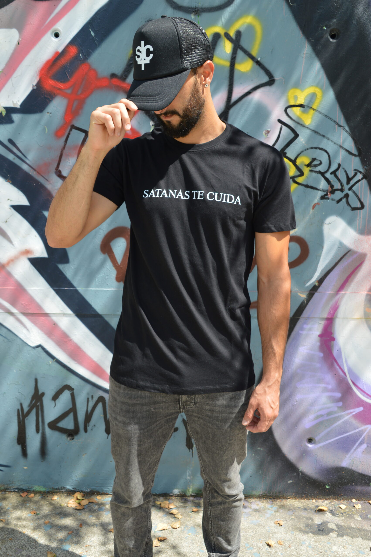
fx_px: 558
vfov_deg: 53.2
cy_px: 278
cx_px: 186
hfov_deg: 36.8
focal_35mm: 36
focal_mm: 24
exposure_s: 1/160
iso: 100
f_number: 6.3
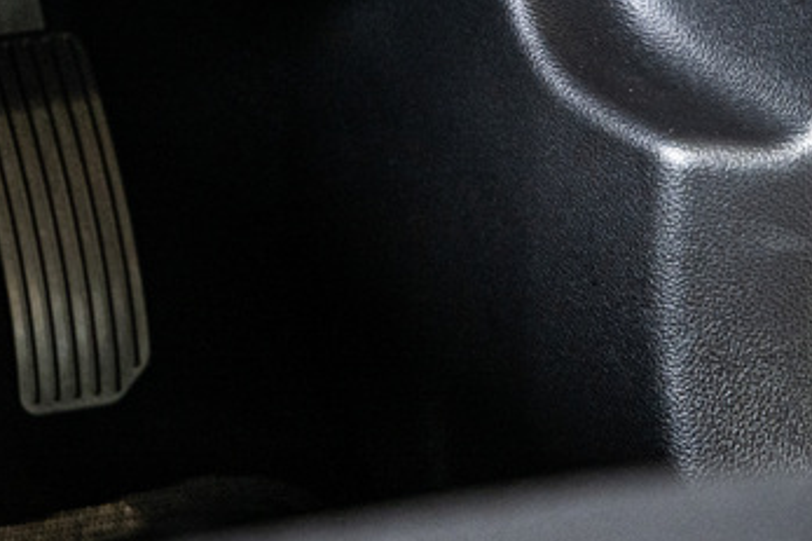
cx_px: -238
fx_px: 4982
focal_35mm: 221
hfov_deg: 9.2
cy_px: 103
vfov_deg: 6.2
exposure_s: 1/125
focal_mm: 75
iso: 1600
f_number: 3.2
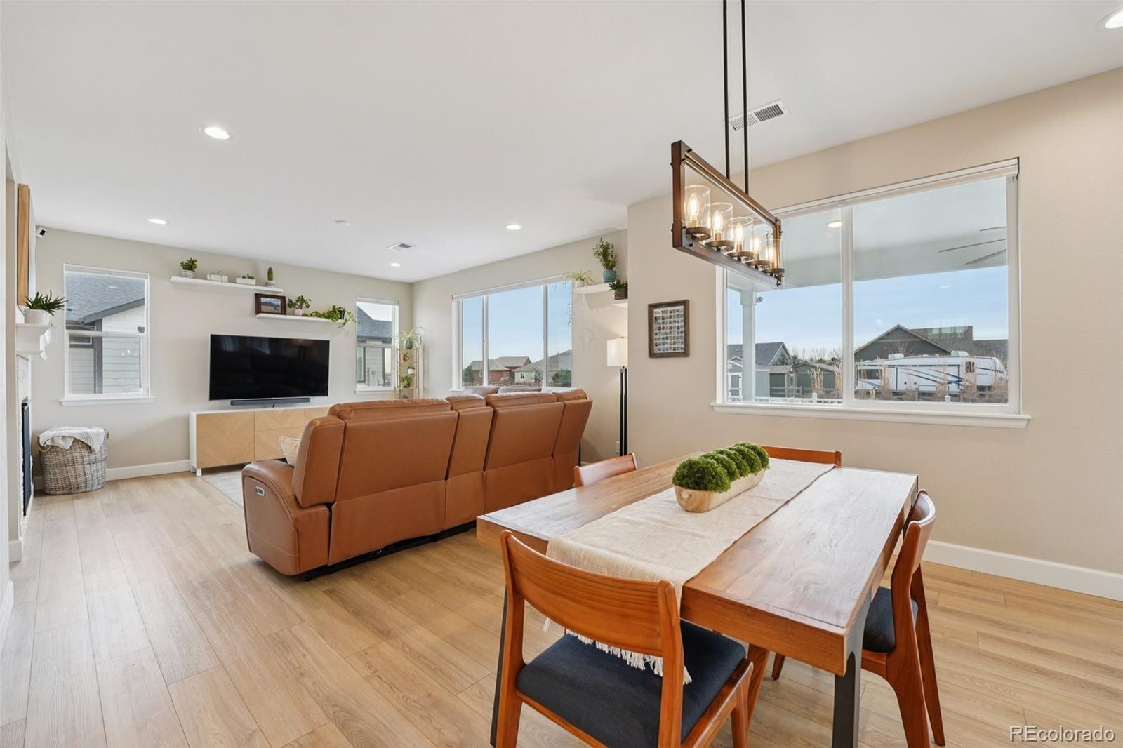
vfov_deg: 81.2
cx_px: 562
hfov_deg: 104.3
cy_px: 374
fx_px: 437
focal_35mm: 14
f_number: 8
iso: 400
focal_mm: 14
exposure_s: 1/30
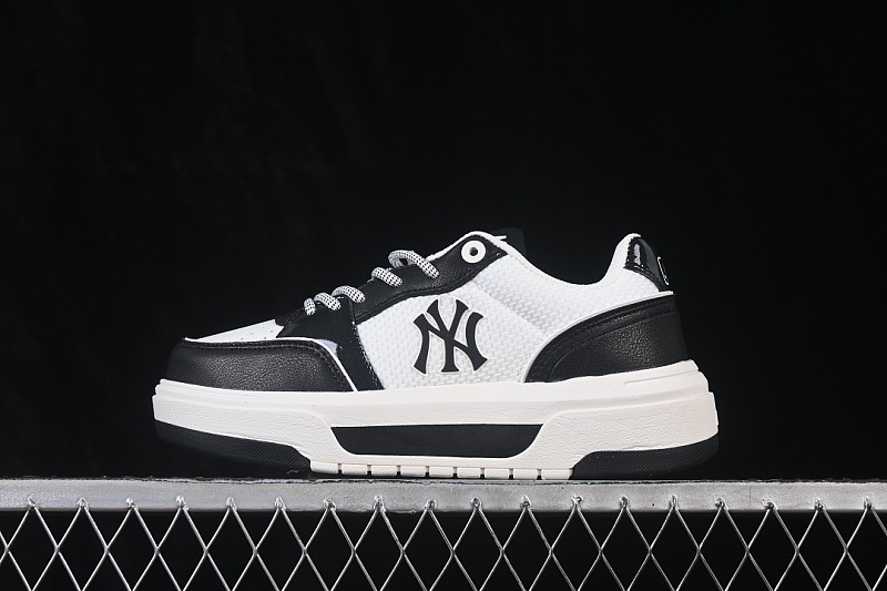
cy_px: 296
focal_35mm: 75
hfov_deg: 27.0
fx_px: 1847
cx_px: 444
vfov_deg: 18.2
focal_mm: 50
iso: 160
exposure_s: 1/80
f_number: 8
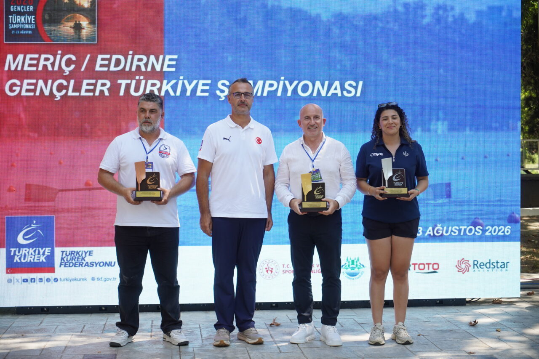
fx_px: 928
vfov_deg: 21.9
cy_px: 180
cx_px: 270
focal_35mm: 62
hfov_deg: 32.4
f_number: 4
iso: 400
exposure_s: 1/640
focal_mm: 62
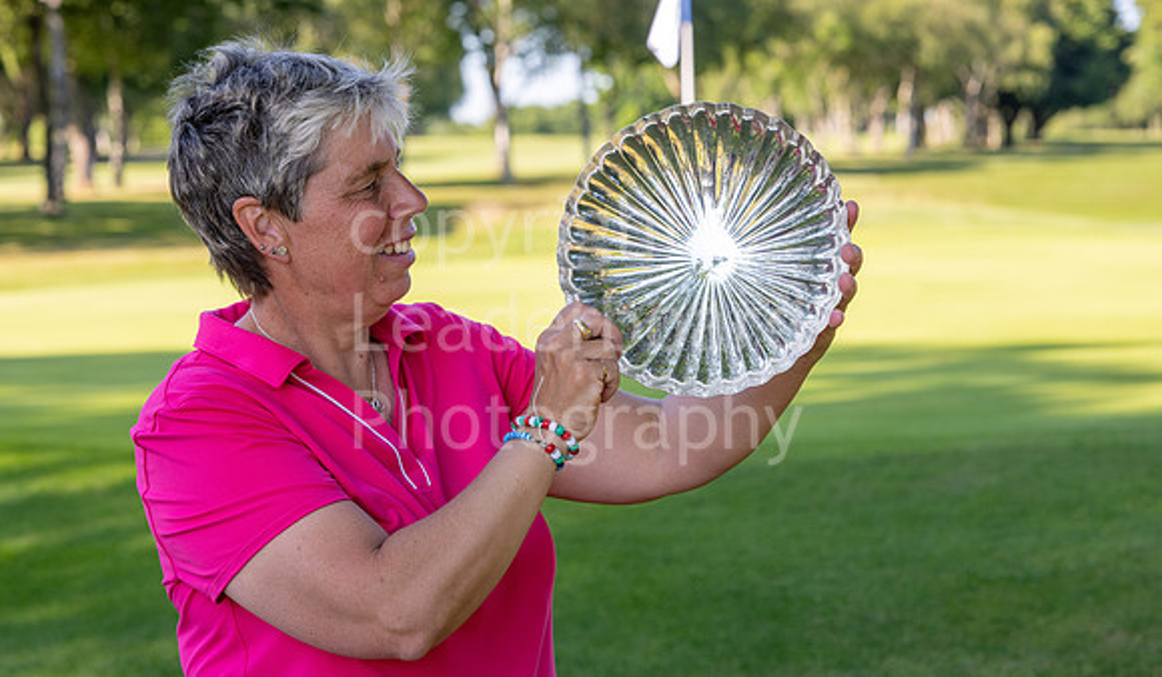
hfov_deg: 22.4
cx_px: 559
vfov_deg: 13.2
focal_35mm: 94
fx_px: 2936
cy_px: 312
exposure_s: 1/250
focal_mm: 85
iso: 200
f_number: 6.3
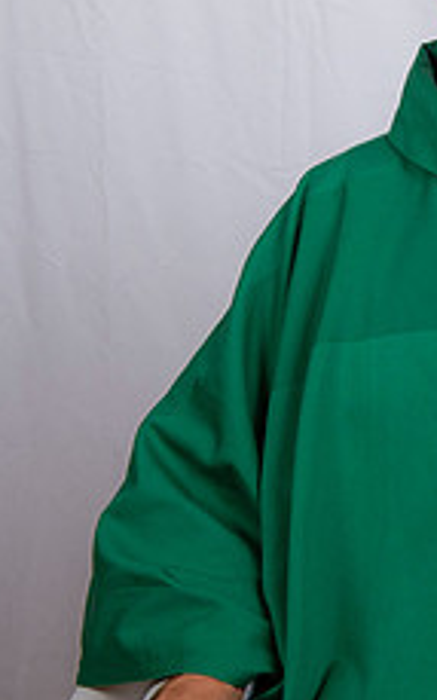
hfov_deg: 10.7
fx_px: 2212
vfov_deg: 18.0
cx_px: 752
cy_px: 345
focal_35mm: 116
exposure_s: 1/200
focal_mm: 45
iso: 320
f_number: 8
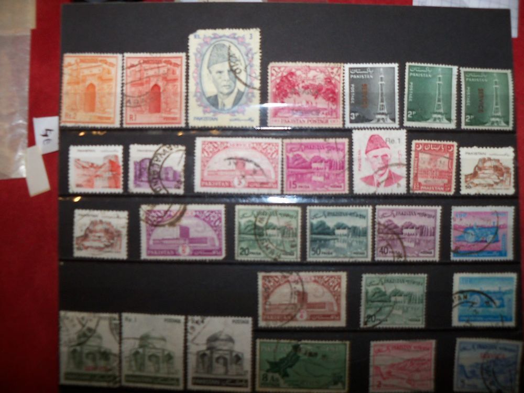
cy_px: 196
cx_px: 262
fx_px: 530
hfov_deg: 52.6
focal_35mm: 35
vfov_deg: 40.7
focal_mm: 6.2
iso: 100
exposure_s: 1/30
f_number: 3.5
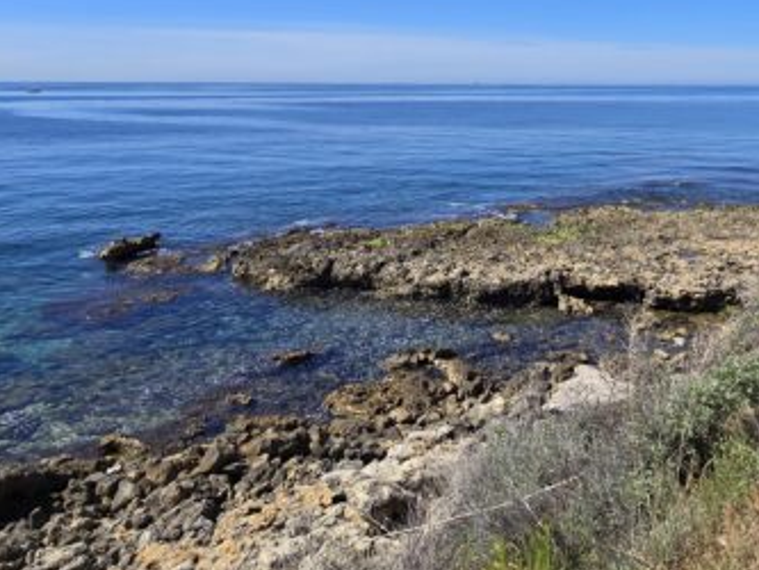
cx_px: 506
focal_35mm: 30
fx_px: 658
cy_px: 5
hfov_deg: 58.6
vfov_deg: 41.1
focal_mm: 2.2
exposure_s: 1/2805
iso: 50
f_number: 2.2
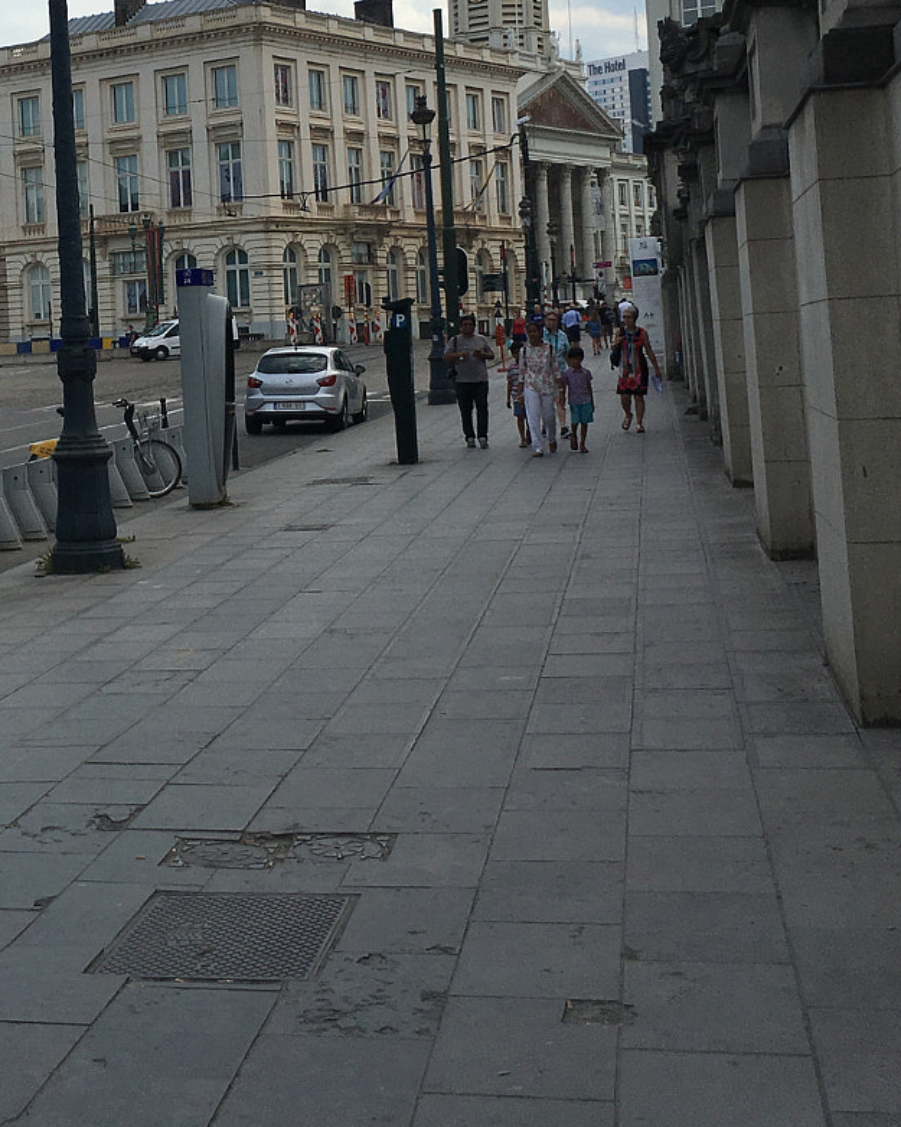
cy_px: 267
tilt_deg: +3.1
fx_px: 1933
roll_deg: +3.5
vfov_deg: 31.8
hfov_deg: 25.5
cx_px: 104
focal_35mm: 58
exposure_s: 1/1972
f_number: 2.2
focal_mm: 4.15
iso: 25
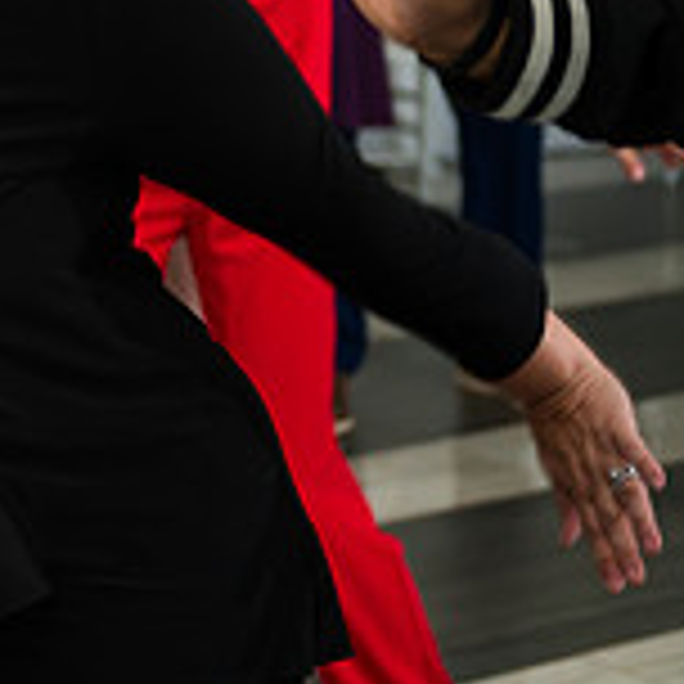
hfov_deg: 11.0
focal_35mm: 156
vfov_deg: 11.1
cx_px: -176
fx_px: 3487
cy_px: -14
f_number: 3.2
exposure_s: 1/200
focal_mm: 48
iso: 400
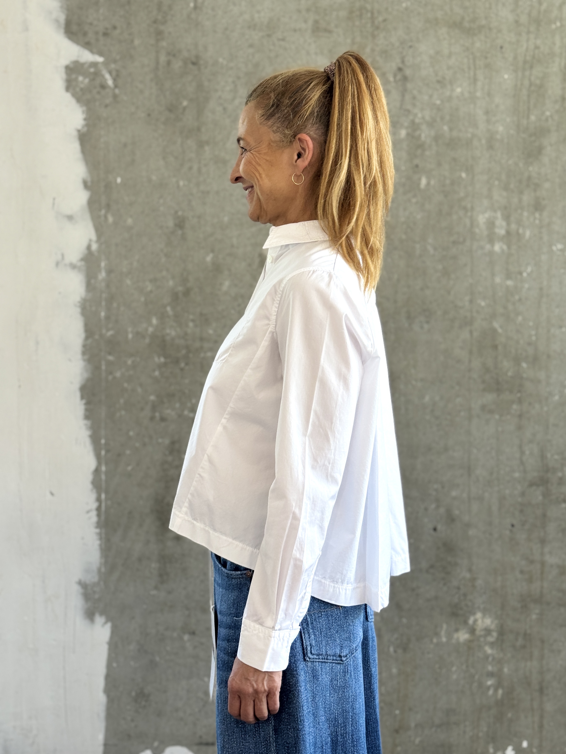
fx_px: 1046
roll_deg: +1.2
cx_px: 283
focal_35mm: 48
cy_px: 377
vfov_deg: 39.7
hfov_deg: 30.3
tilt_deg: -4.0
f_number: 1.78
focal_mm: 6.76
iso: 50
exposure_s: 1/100
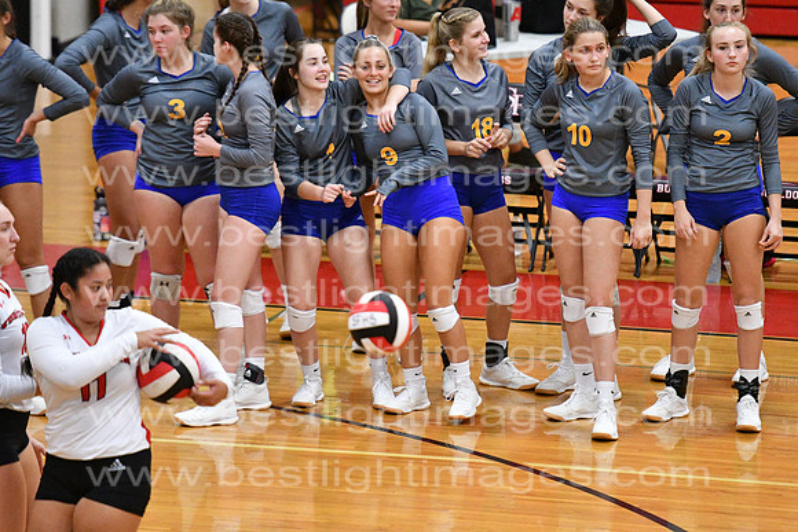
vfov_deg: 5.0
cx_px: 399
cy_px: 266
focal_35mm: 278
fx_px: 6152
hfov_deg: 7.4
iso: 8000
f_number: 3.2
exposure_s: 1/1000
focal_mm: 185
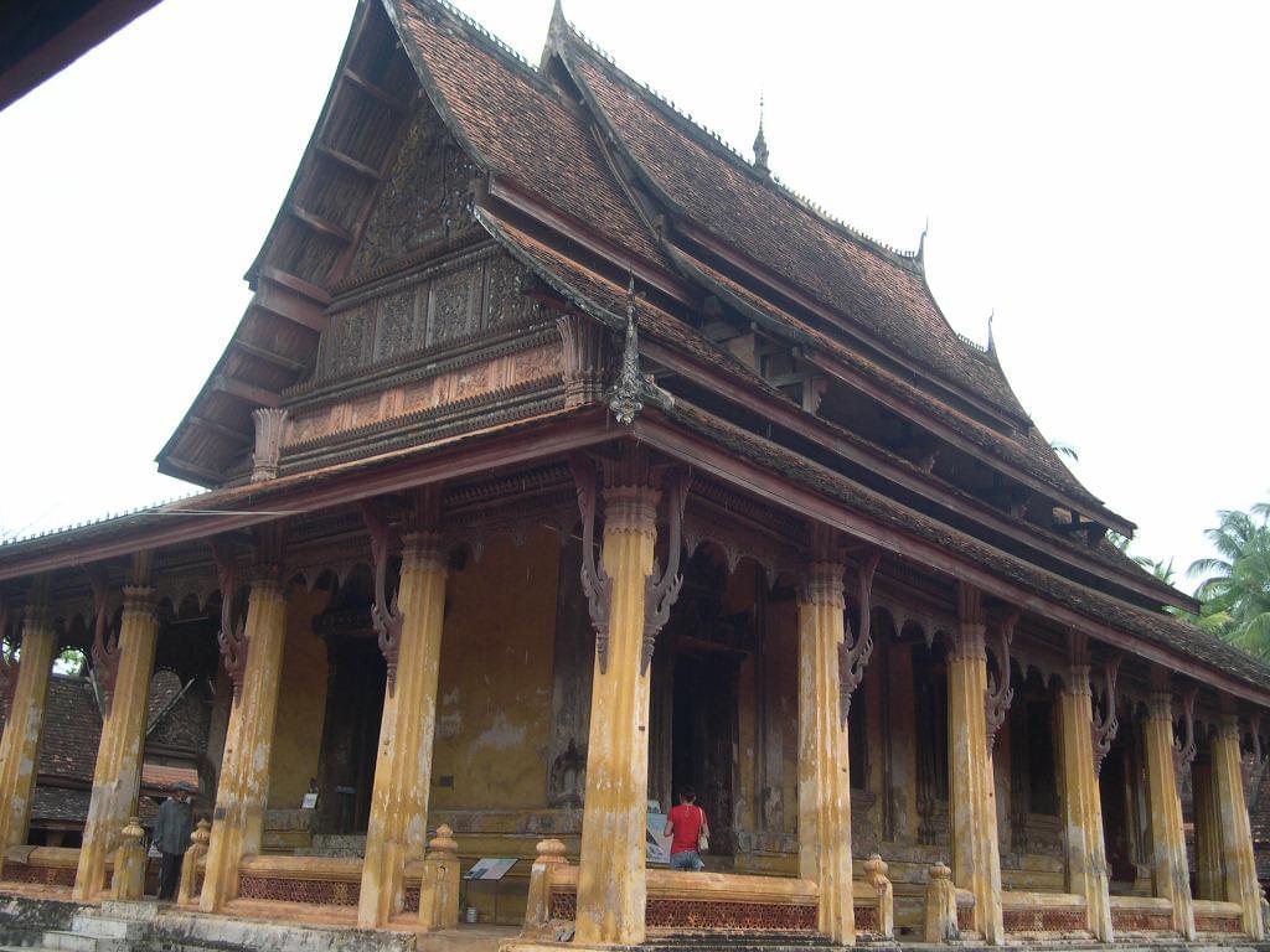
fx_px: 1394
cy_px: 476
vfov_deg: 37.7
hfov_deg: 49.0
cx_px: 635
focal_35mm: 38
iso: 100
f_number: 2.8
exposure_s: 1/333
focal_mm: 8
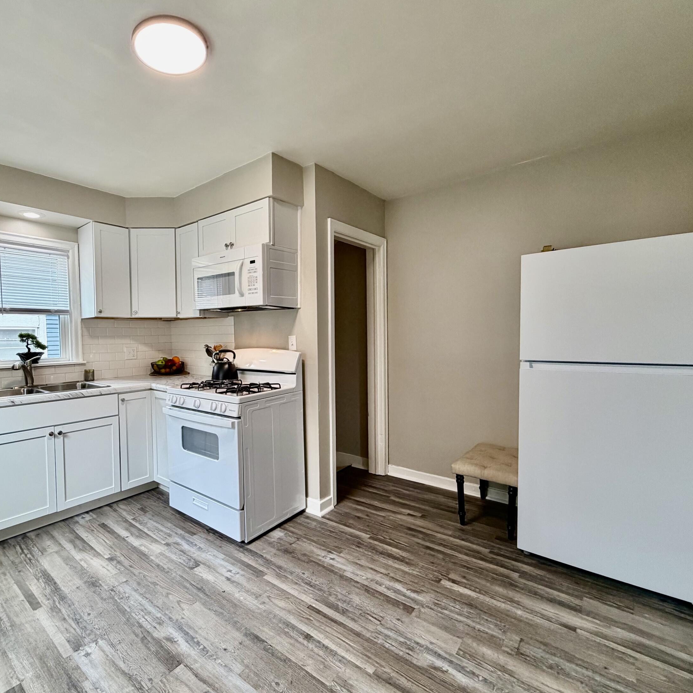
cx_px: 255
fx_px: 385
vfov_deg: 84.0
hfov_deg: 82.2
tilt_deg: -1.9
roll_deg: +1.5
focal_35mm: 17
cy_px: 350
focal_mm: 2.22
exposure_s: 1/120
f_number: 2.2
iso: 200
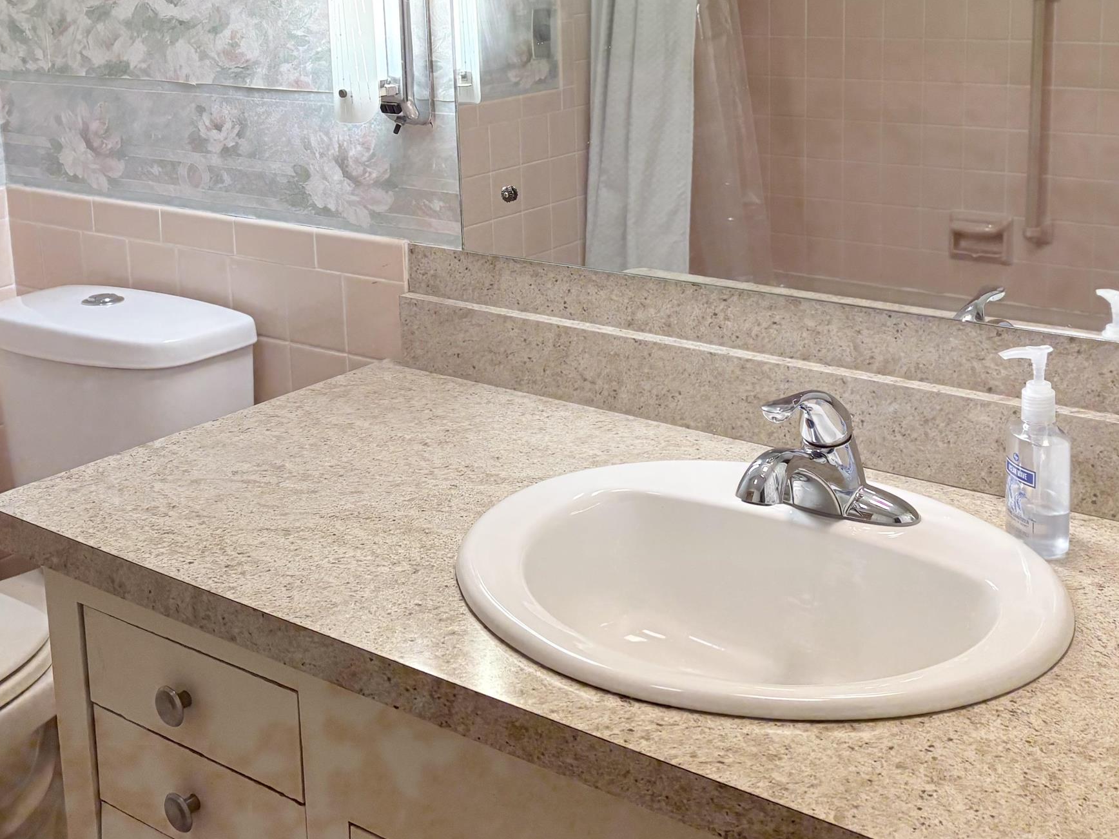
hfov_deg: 41.2
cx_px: 547
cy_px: 215
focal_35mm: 46
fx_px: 1487
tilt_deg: -11.3
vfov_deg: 31.0
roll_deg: +1.8
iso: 125
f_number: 1.6
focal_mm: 5.96
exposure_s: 1/60
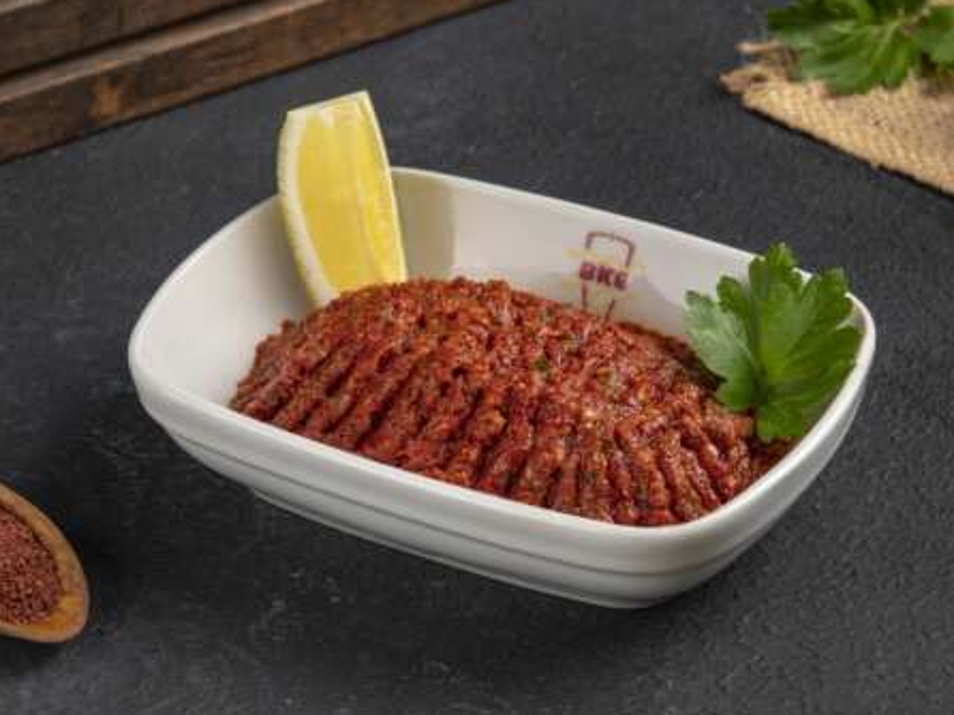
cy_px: 299
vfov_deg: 10.7
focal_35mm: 139
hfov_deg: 14.2
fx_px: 3829
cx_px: 494
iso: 100
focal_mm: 70
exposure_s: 1/160
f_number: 10
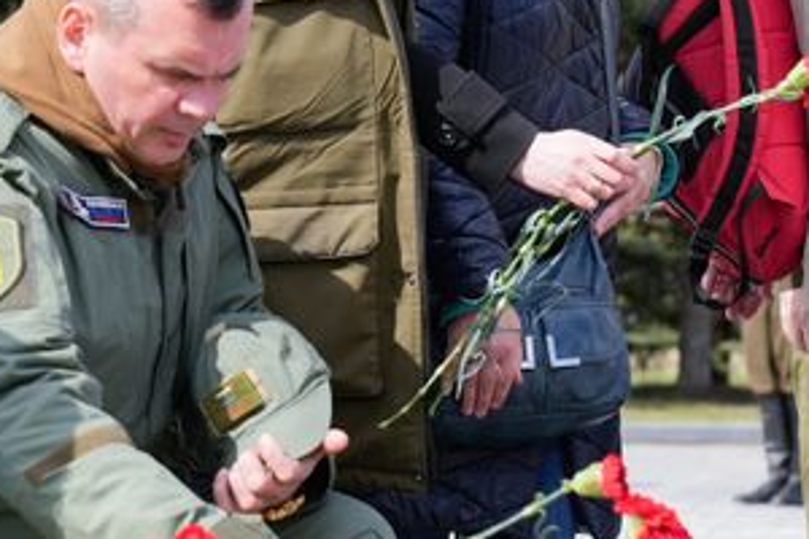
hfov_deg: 12.5
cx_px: 82
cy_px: 482
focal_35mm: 163
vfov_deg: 8.4
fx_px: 3663
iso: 320
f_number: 4.5
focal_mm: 70
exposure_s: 1/1600
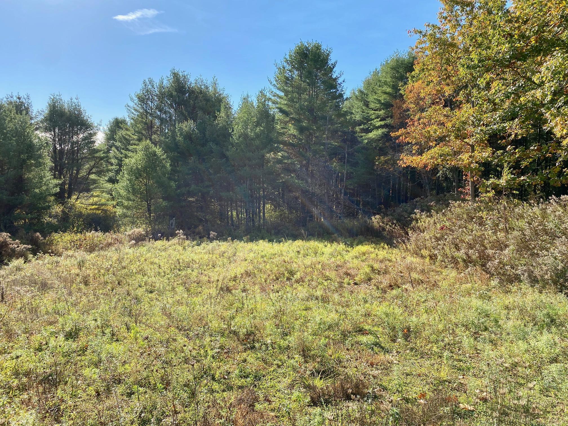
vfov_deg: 53.1
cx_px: 284
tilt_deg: -3.4
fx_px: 427
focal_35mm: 26
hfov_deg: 67.3
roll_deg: -0.3
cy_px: 213
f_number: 1.8
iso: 32
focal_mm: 4.25
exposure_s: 1/1585
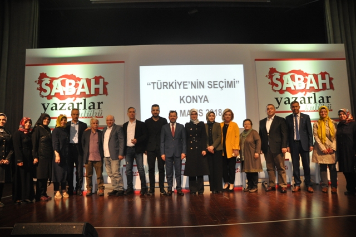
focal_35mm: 27
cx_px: 178
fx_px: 267
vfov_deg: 47.8
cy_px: 118
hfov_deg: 67.4
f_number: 3.5
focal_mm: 18
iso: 800
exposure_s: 1/60
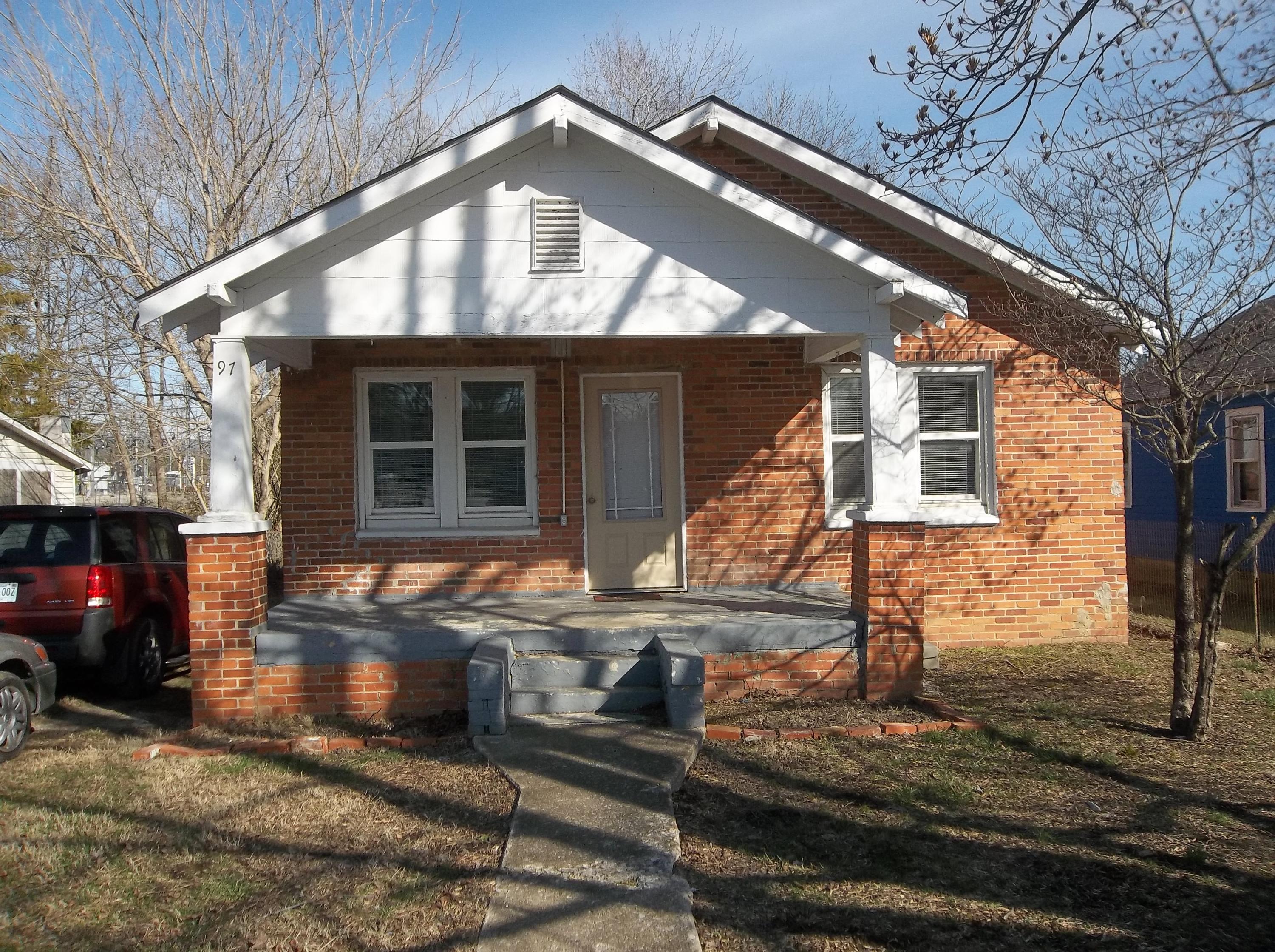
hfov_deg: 65.4
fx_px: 993
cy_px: 476
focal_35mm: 27
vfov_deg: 51.2
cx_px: 638
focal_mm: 4.9
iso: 80
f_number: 8.9
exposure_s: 1/200
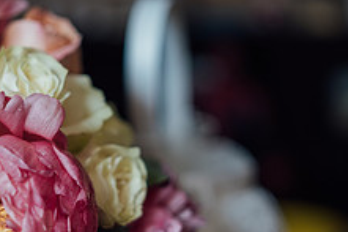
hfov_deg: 22.0
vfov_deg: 14.7
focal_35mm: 92
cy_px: 190
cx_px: 98
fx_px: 889
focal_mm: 35
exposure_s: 1/500
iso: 400
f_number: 1.6
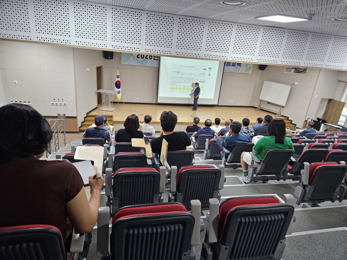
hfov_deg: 73.9
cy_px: 130
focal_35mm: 23
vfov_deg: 58.9
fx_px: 231
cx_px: 174
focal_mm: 5.4
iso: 320
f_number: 1.8
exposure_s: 1/120
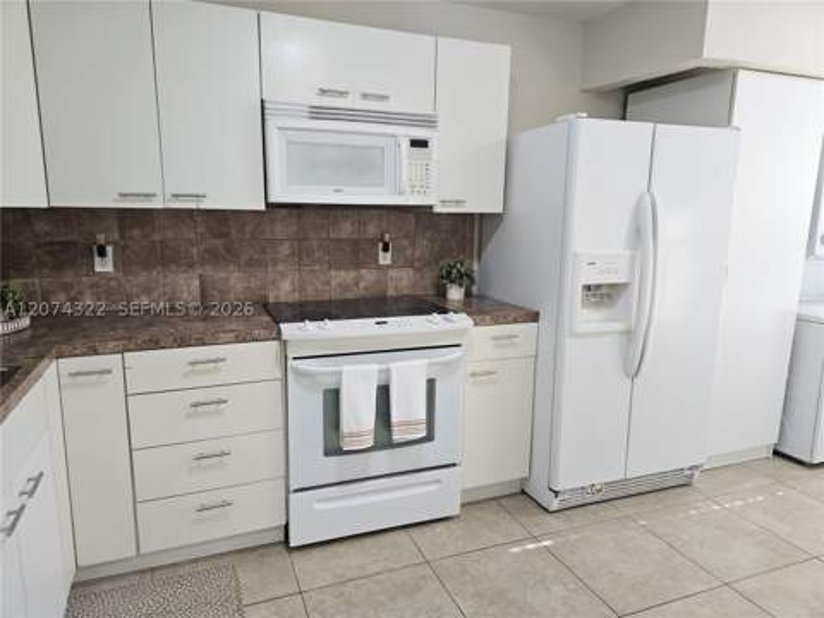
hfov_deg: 73.9
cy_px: 309
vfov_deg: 58.9
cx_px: 412
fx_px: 547
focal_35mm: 23
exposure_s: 1/120
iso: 160
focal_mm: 5.4
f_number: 1.8
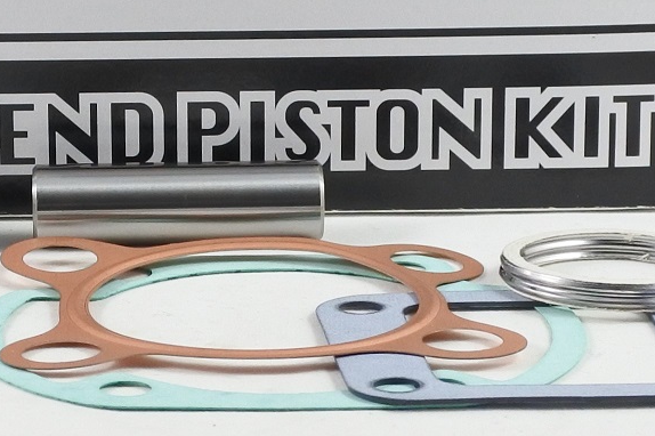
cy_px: -22
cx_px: 83
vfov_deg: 11.6
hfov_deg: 17.3
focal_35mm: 117
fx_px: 2127
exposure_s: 1/125
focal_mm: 13.4
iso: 500
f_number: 4
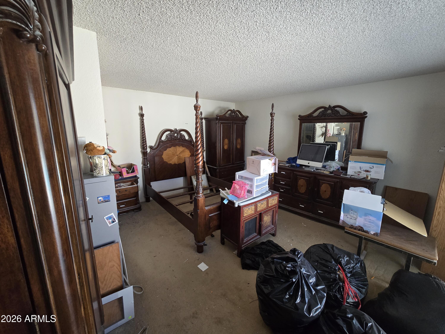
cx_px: 222
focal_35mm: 13
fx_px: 167
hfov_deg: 106.2
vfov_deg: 89.9
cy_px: 167
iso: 320
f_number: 2.2
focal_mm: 2.2
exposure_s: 1/60
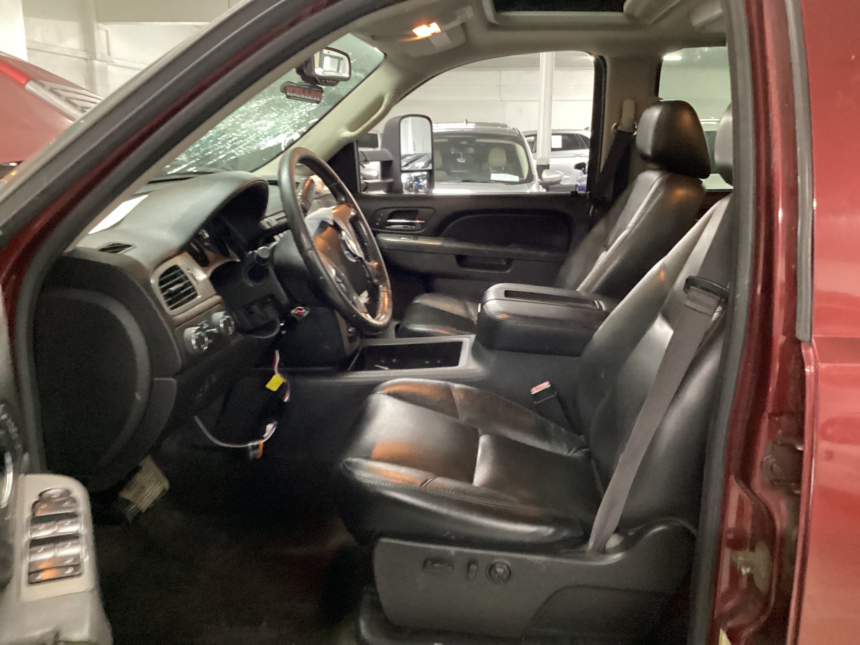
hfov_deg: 58.4
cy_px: 322
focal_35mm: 31
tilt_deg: -17.1
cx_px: 430
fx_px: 770
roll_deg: -1.8
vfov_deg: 45.4
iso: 800
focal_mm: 3.3
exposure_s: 1/25
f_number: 2.4
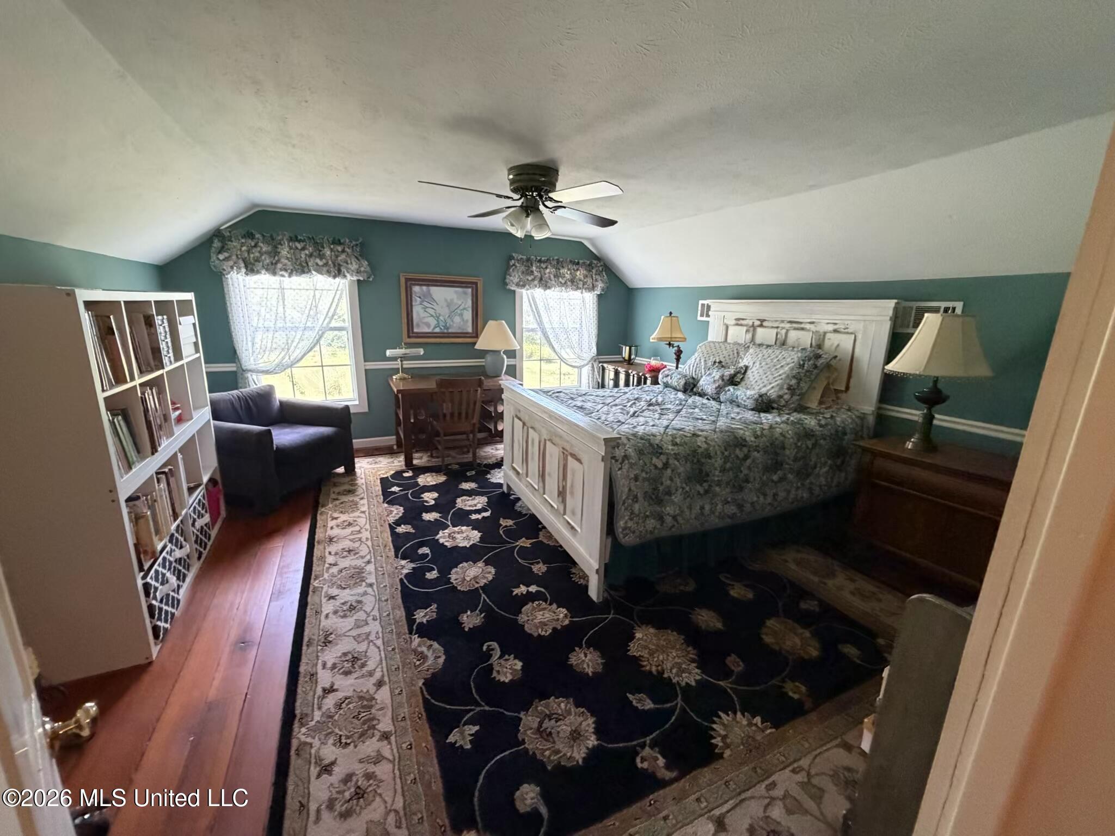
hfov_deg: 102.1
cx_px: 558
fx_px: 451
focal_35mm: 14
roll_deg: +0.0
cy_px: 418
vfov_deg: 85.7
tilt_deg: -12.6
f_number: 2.2
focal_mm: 2.22
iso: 500
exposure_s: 1/60
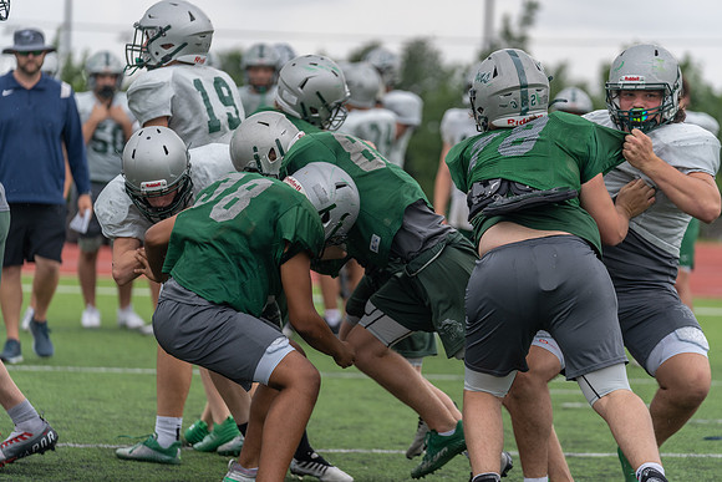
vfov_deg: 8.1
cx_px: 361
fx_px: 3410
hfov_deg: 12.1
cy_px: 241
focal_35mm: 170
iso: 200
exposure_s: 1/1250
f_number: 3.5
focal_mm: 170
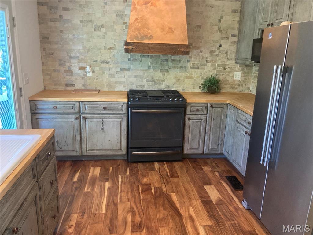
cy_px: 118
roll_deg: -2.1
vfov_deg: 49.7
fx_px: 253
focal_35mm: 28
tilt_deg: -12.1
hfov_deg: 63.4
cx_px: 156
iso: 250
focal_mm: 3.99
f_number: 1.8
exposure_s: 1/40
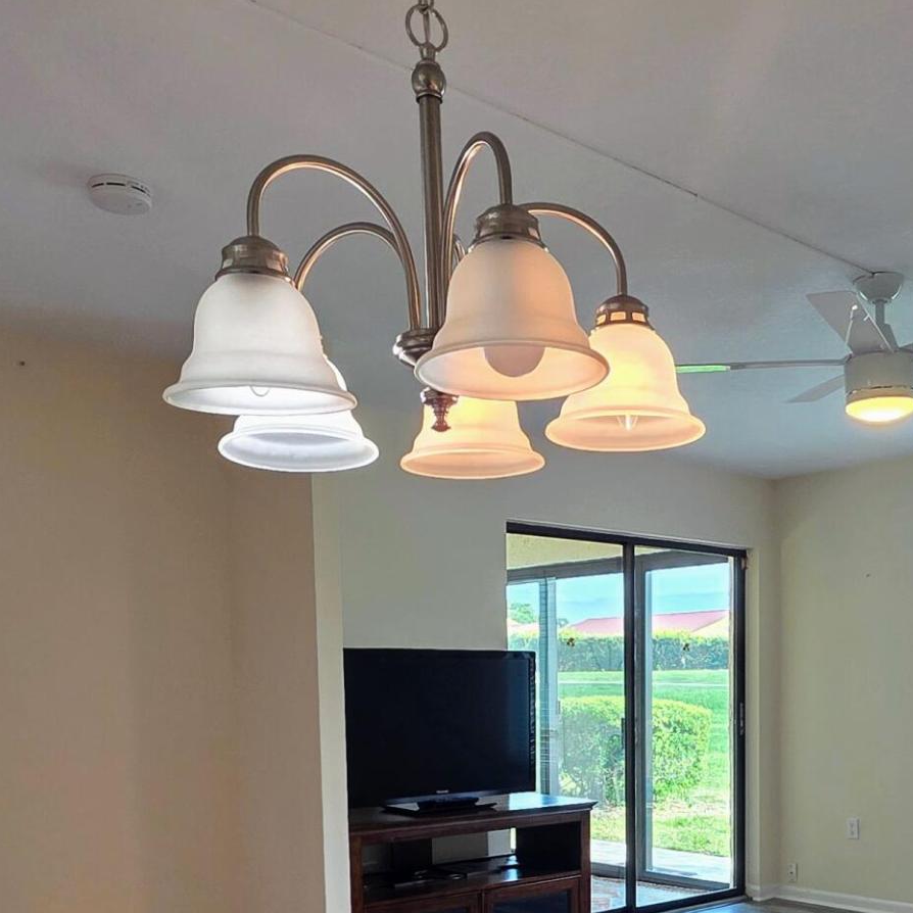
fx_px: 1104
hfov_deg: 44.1
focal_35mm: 37
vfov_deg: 41.7
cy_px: 807
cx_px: 632
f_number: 1.9
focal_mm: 2.2
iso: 125
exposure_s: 1/120
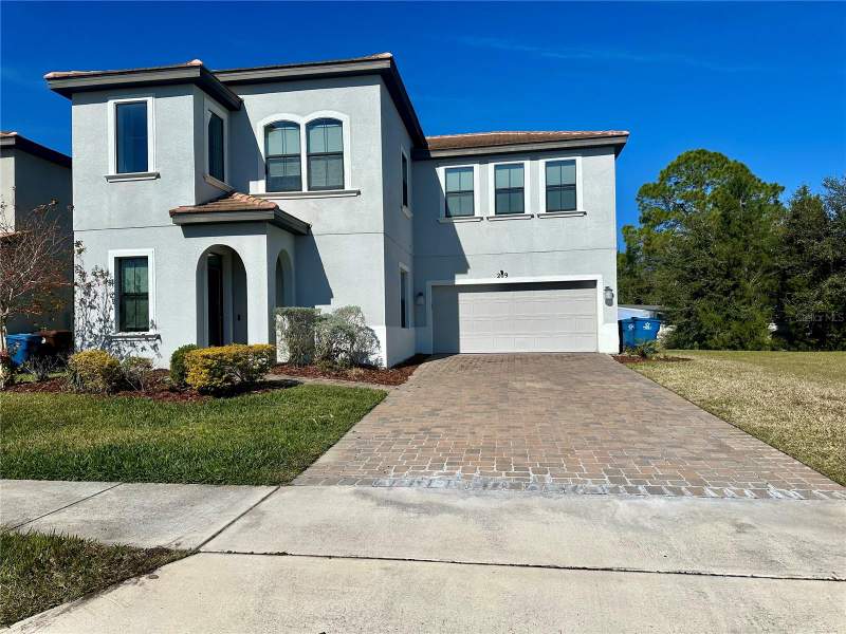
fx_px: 587
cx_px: 423
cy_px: 317
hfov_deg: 71.6
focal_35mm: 24
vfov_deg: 56.8
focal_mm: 6.86
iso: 80
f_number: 1.78
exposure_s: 1/12048
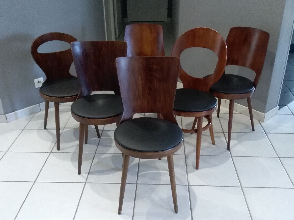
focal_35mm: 26
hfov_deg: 67.3
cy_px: 110
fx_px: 221
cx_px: 147
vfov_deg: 53.1
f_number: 2
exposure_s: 1/33.3
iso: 808
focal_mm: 3.54
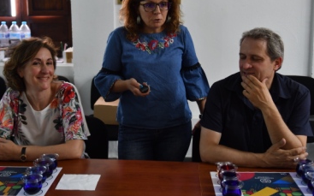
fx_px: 479
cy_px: 71
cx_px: 146
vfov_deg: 23.0
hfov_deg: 36.3
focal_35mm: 56
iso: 500
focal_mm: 30
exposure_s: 1/40
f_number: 2.8
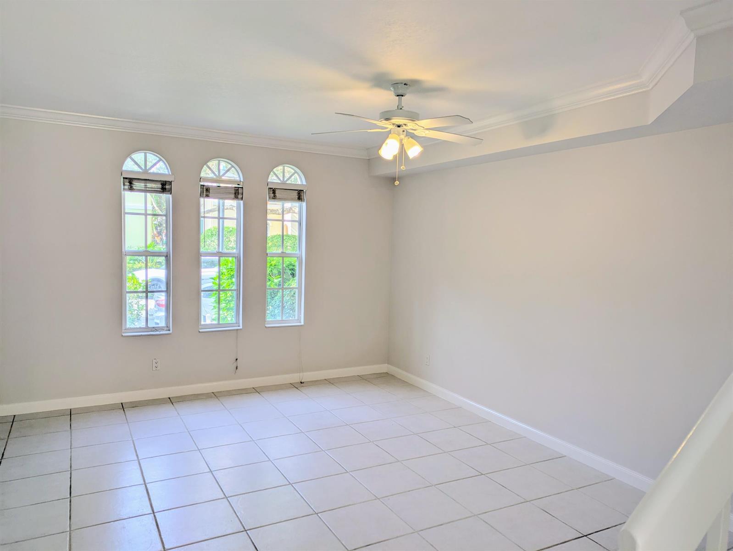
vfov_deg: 54.9
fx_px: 530
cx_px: 366
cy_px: 276
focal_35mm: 25
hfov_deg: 69.4
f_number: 1.89
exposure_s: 1/197
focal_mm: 5.43
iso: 45
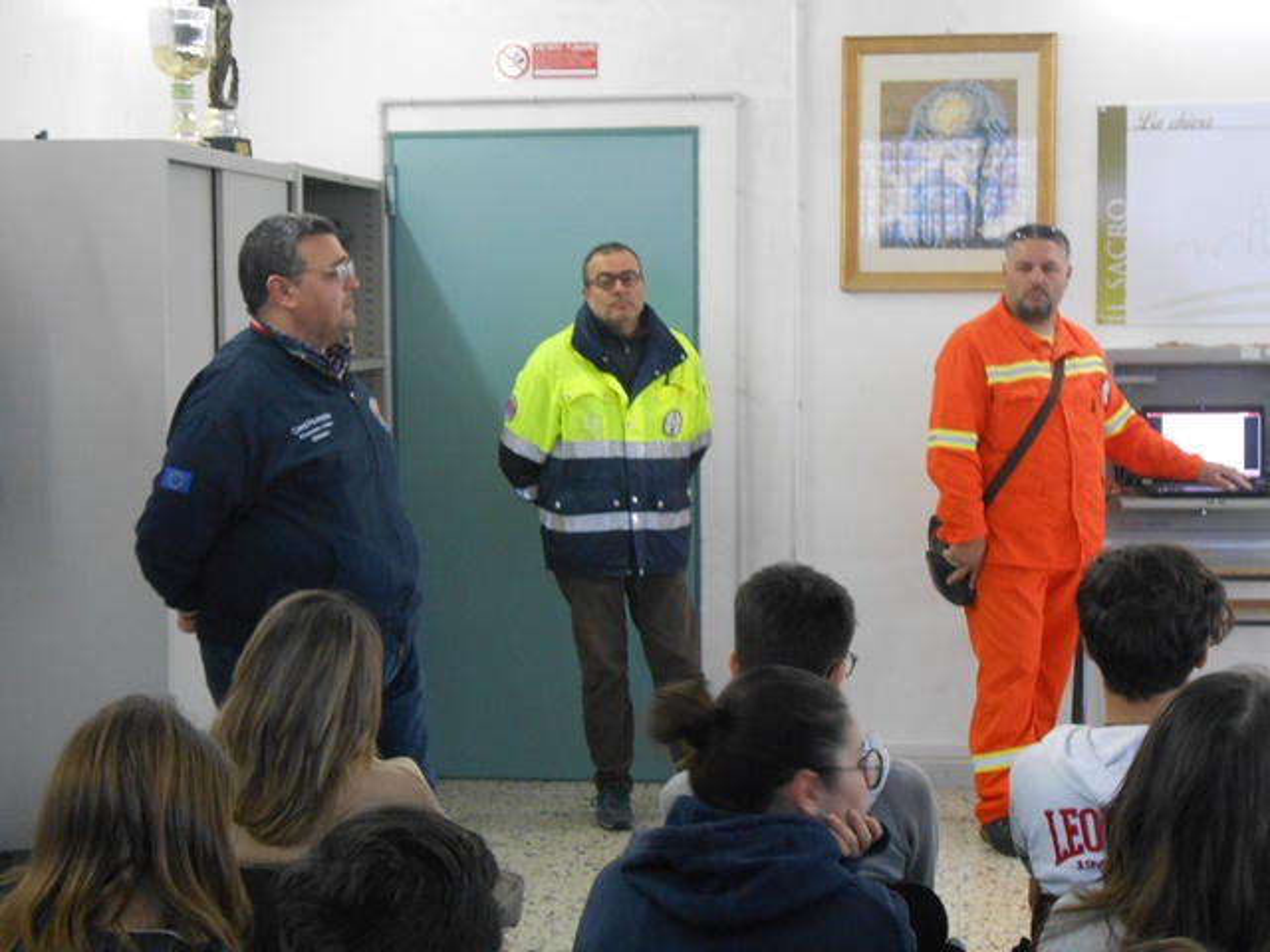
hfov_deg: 30.7
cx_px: 635
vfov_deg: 23.3
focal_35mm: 63
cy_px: 476
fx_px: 2311
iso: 400
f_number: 5.6
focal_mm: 11.3
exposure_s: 1/10
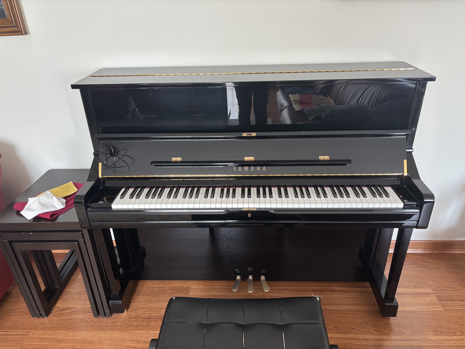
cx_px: 232
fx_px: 349
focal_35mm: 26
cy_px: 174
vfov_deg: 53.1
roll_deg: +2.1
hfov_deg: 67.3
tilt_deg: -27.2
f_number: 1.6
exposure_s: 1/60
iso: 250
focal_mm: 5.96
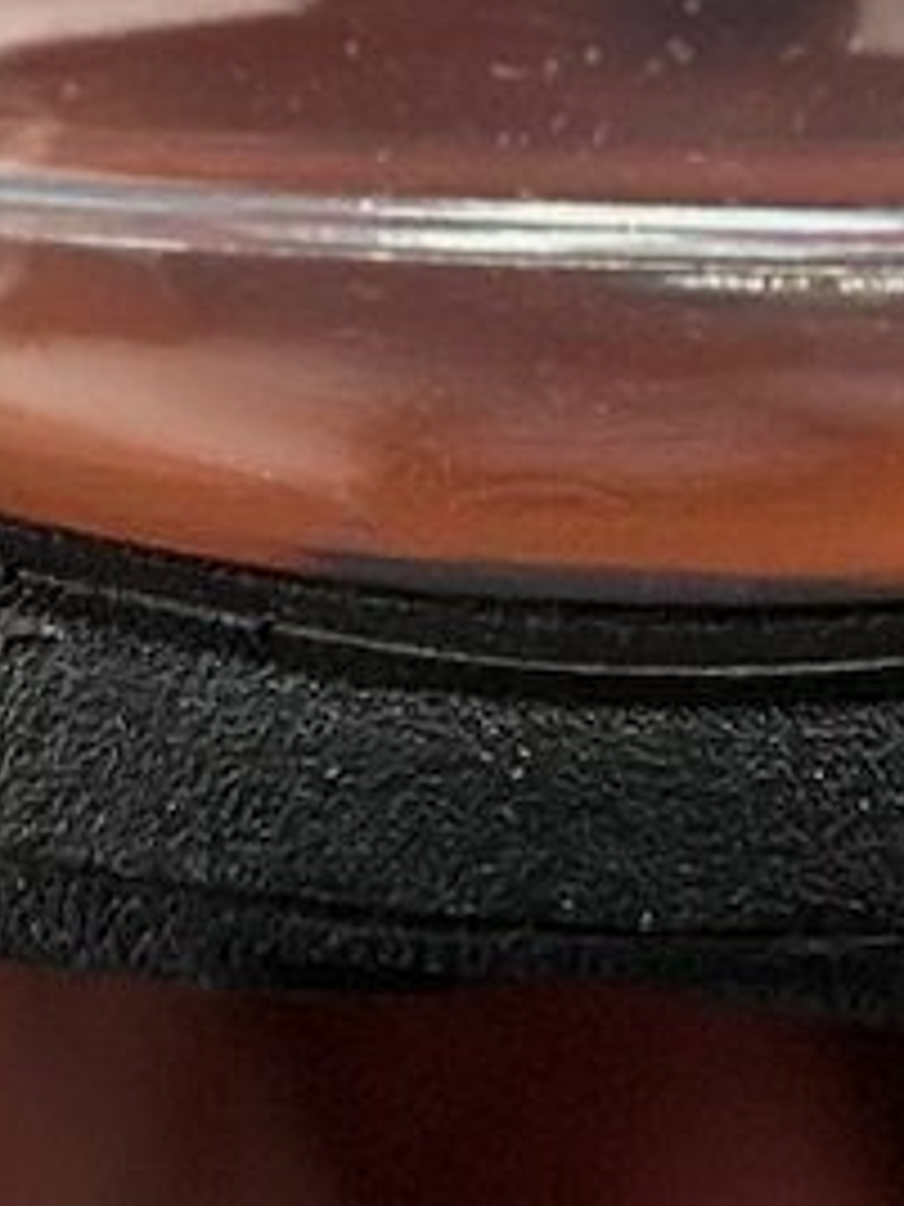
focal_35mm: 367
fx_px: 12779
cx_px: 630
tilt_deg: -58.6
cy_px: -1098
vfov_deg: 5.3
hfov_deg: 4.1
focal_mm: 6.86
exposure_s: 1/604
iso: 80
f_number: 1.78
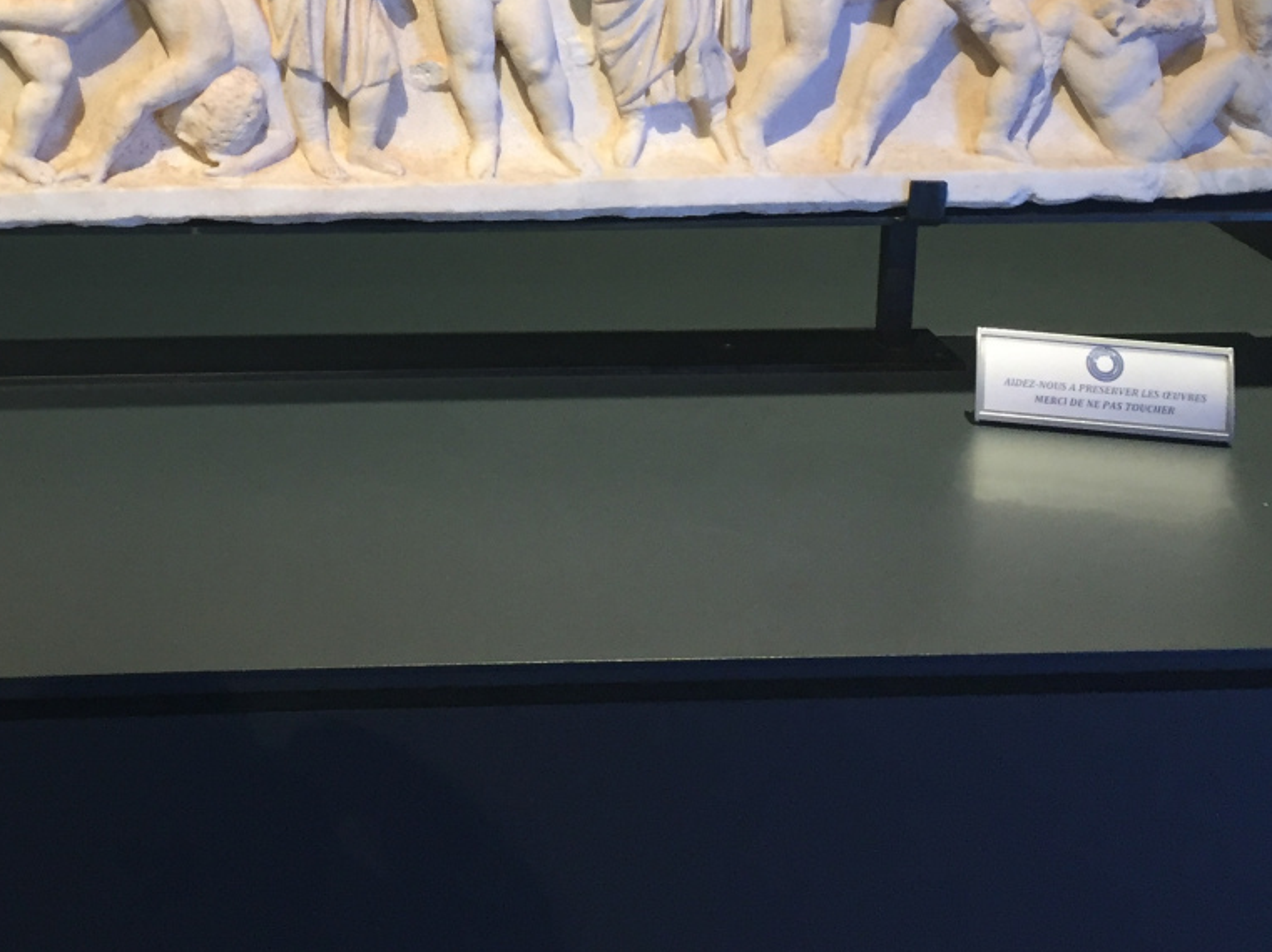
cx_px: 286
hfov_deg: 31.0
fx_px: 2240
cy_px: 12
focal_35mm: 61
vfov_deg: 23.1
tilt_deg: -10.7
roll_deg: -0.6
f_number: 2.2
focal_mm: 4.15
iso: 125
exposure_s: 1/33
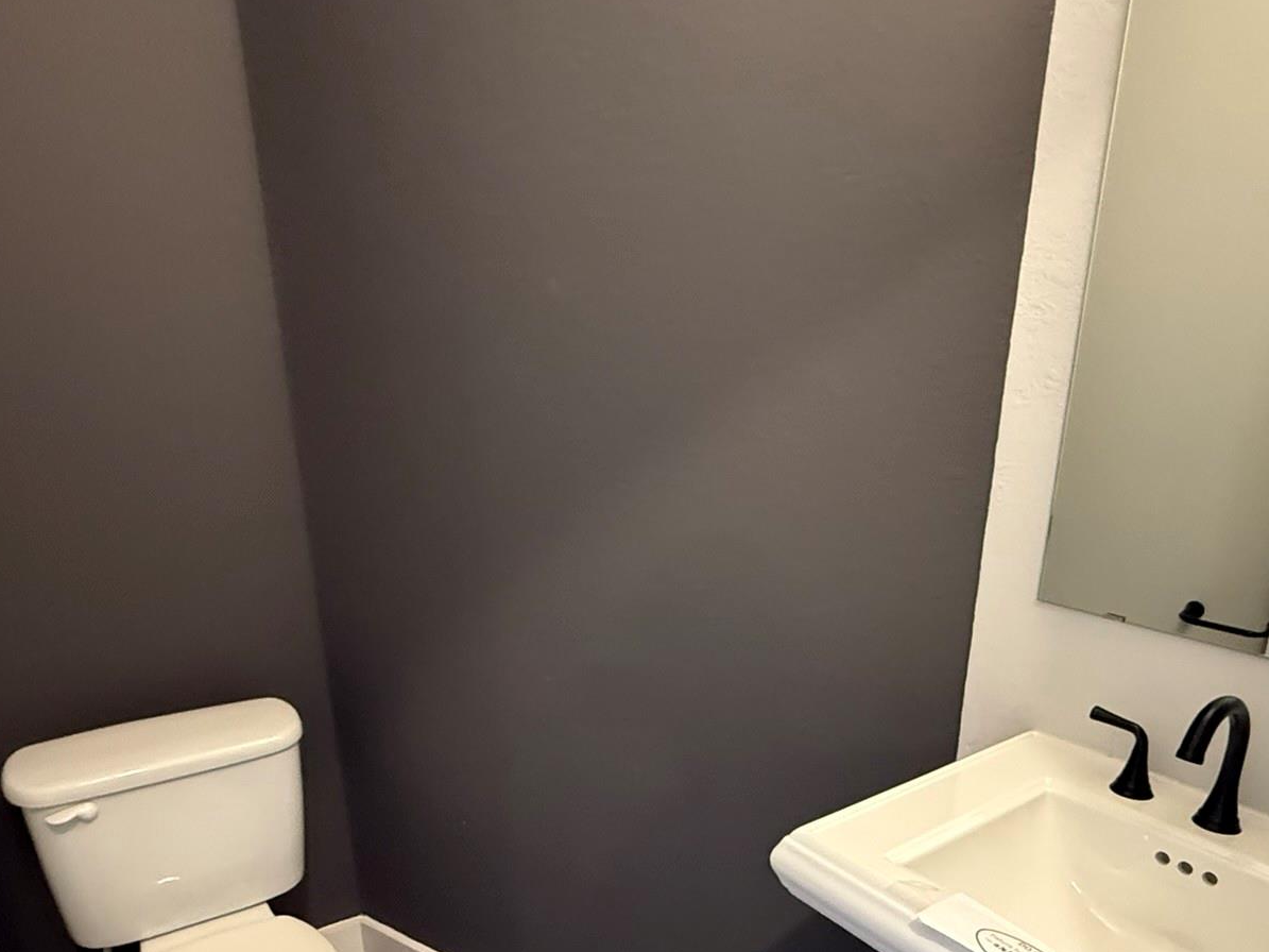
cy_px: 650
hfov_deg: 71.6
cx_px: 666
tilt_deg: -16.1
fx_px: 880
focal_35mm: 24
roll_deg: +0.0
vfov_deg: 55.4
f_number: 2.2
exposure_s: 1/60
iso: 640
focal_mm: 2.22
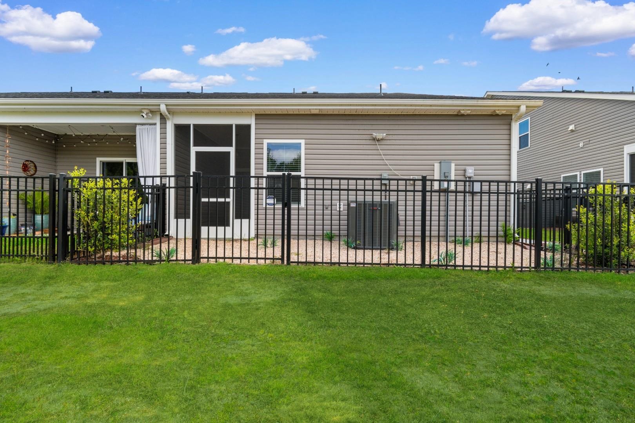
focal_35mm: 16
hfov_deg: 96.7
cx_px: 318
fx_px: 282
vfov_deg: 73.7
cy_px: 212
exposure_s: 1/200
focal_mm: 11
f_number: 7.1
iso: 100
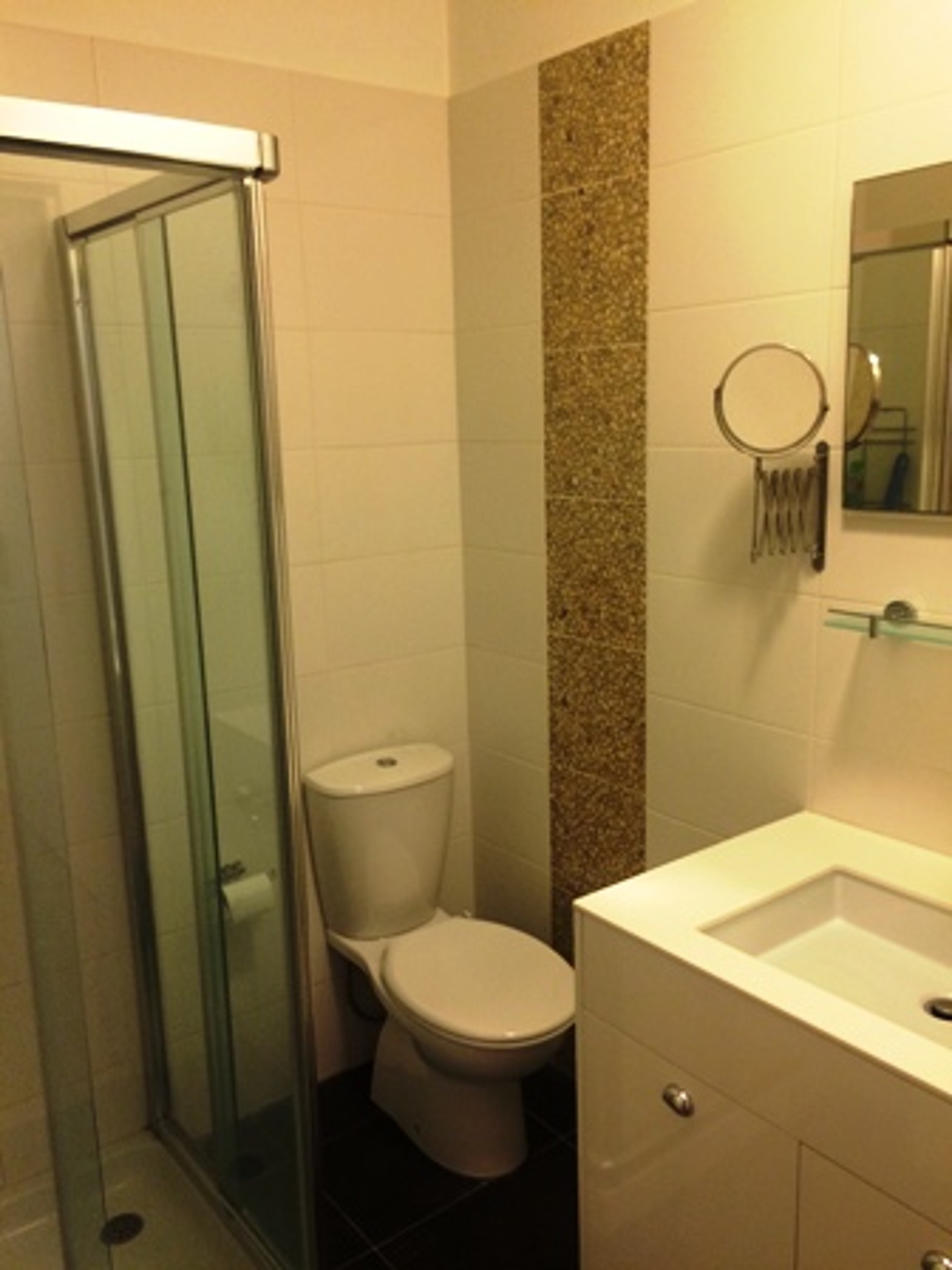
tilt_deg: -11.6
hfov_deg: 48.2
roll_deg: +2.5
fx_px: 1063
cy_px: 635
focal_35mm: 29
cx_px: 476
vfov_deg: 61.7
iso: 160
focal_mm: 4.15
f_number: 2.2
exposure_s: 1/33
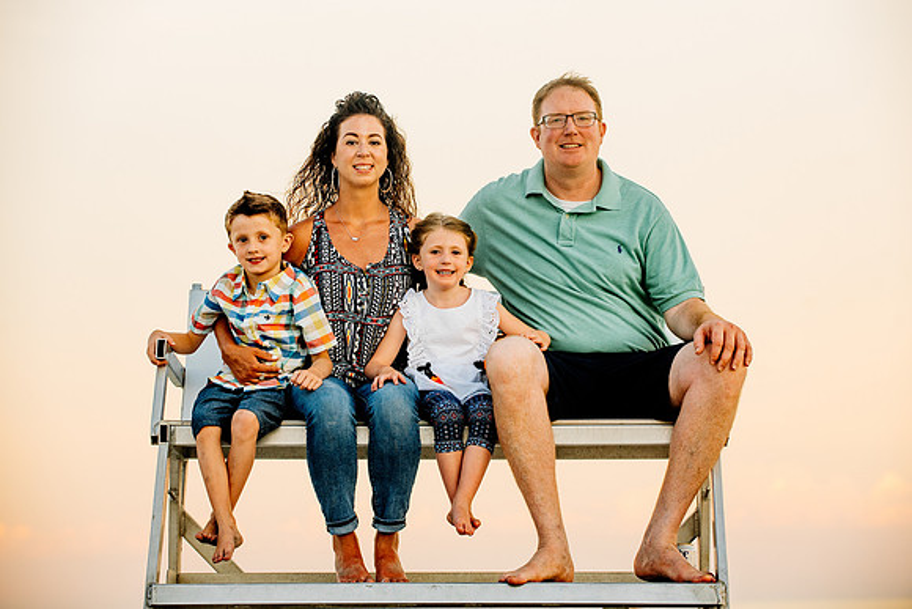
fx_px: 3097
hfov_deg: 16.7
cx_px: 456
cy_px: 304
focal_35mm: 122
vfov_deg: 11.2
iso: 400
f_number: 4.5
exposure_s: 1/250
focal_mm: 116
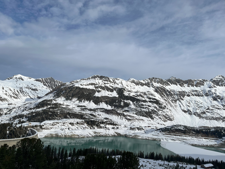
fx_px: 169
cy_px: 84
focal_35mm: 26
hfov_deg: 67.3
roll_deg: -5.8
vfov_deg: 53.1
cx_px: 112
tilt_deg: +7.1
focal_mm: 5.1
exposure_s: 1/9091
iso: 50
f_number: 1.6
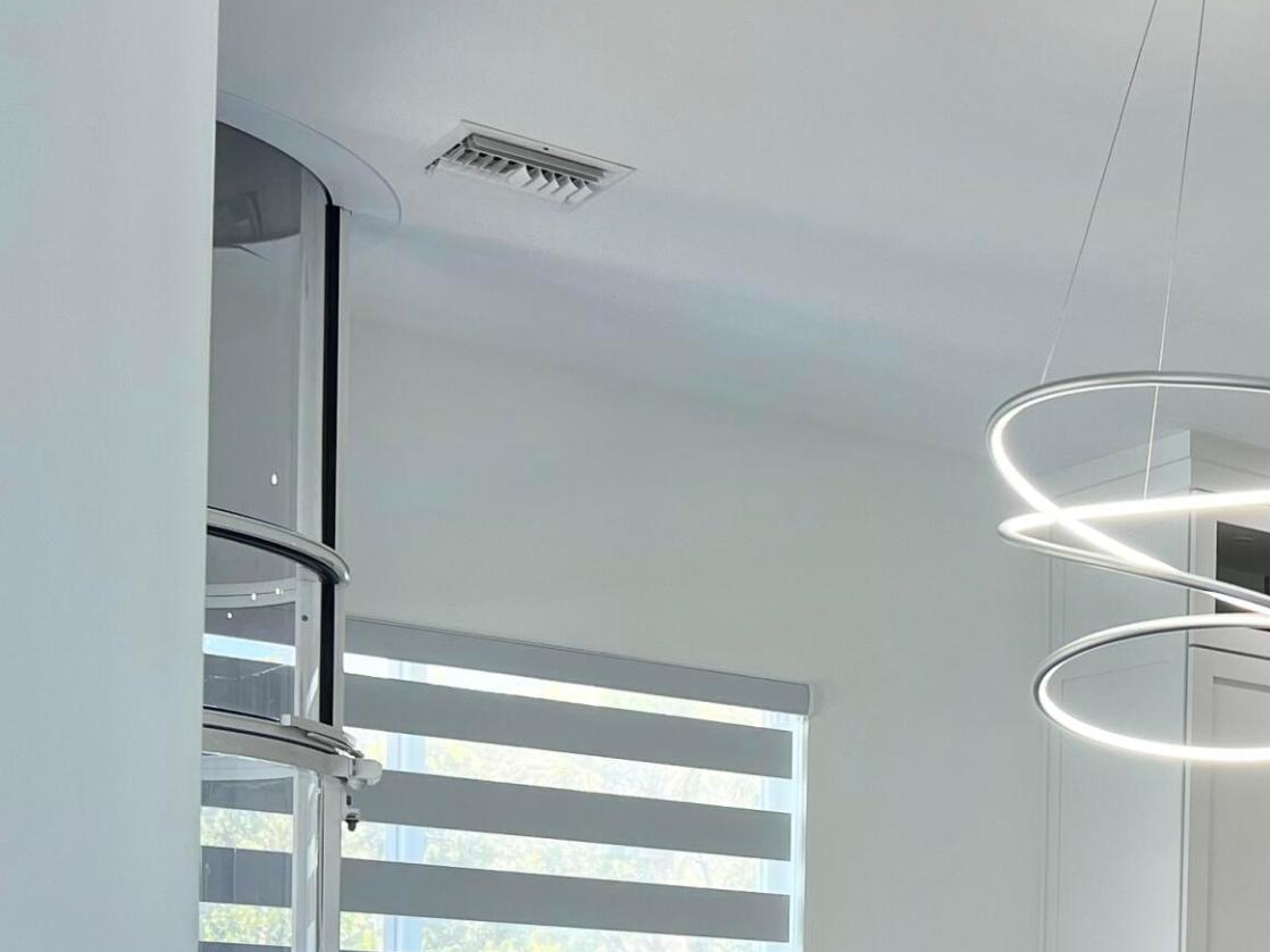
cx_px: 1436
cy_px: 1111
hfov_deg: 26.4
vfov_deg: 20.6
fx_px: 2458
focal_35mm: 67
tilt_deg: -0.8
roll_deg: -1.7
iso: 40
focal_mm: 5.7
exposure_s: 1/169
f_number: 1.5
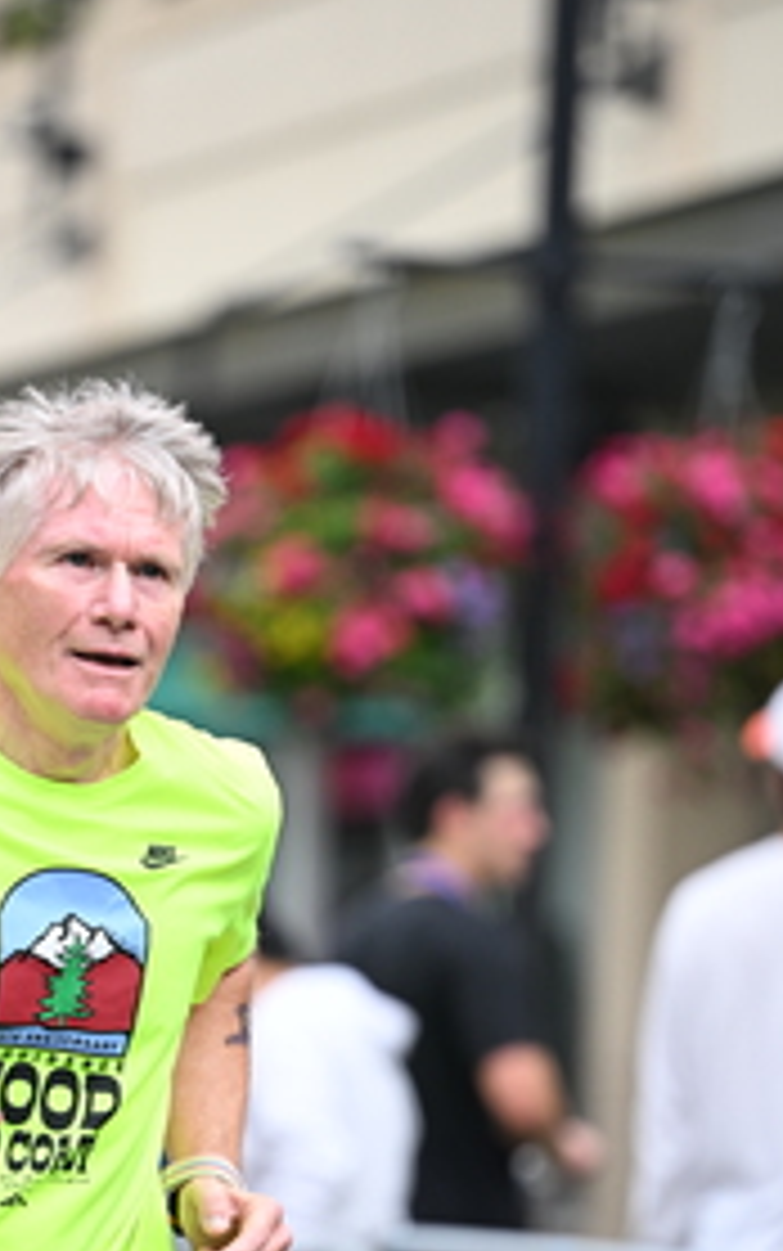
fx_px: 11358
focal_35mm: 333
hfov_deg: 3.9
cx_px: 74
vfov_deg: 6.3
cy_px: 873
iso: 640
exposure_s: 1/1600
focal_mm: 165
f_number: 2.8
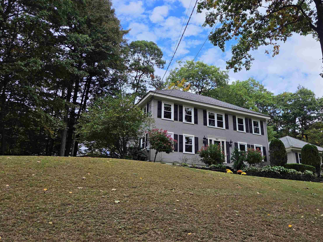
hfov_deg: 55.9
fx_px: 299
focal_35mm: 32
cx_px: 208
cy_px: 109
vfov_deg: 44.1
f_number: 1.8
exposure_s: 1/2027
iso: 80
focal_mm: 5.4
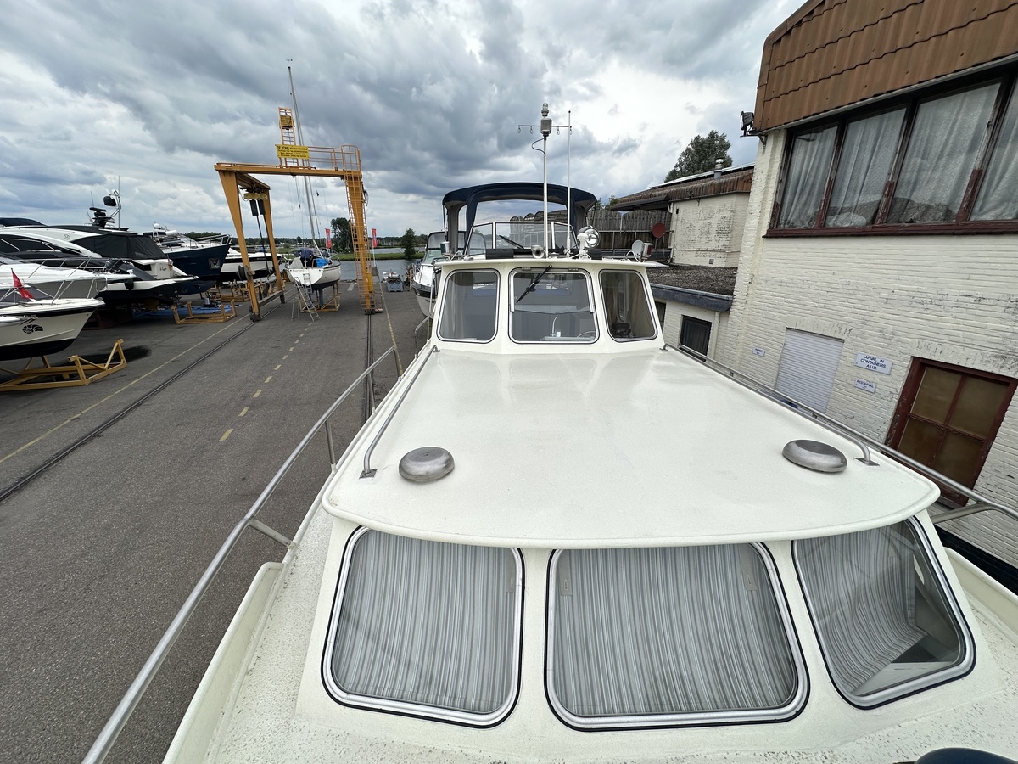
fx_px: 412
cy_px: 382
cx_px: 509
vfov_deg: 85.7
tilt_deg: -19.2
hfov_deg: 102.1
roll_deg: +1.1
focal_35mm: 14
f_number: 2.2
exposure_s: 1/3125
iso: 50
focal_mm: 2.22
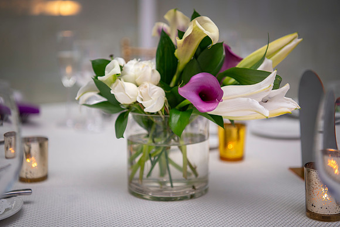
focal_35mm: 58
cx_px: 167
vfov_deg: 23.4
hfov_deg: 34.5
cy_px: 112
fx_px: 547
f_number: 2.8
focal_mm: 56
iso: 800
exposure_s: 1/400
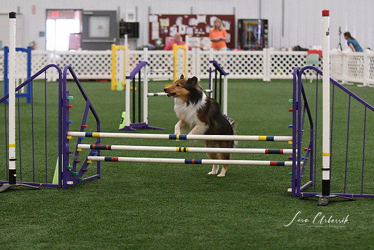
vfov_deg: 12.2
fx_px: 1169
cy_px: 125
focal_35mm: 112
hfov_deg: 18.2
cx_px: 187
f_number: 3.2
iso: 10000
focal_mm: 75
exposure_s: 1/640
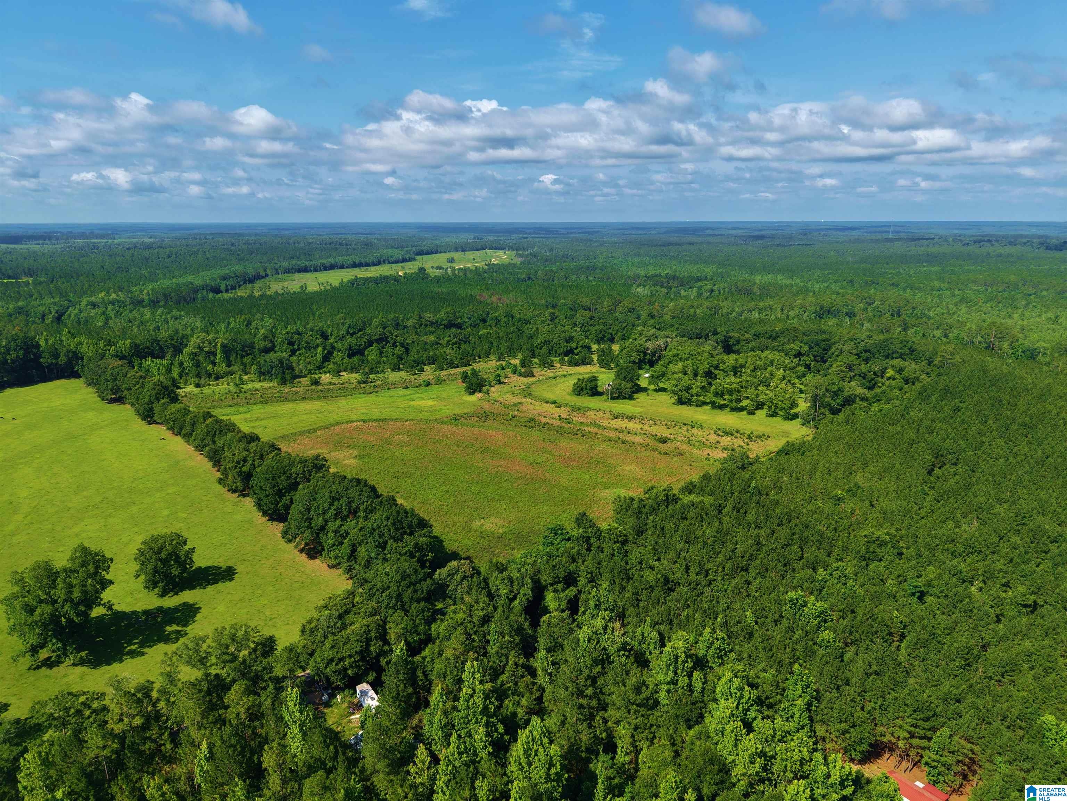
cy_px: 400
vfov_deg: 56.8
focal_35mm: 24
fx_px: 740
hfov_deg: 71.6
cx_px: 534
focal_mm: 8.67
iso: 150
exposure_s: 1/2500
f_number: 1.8
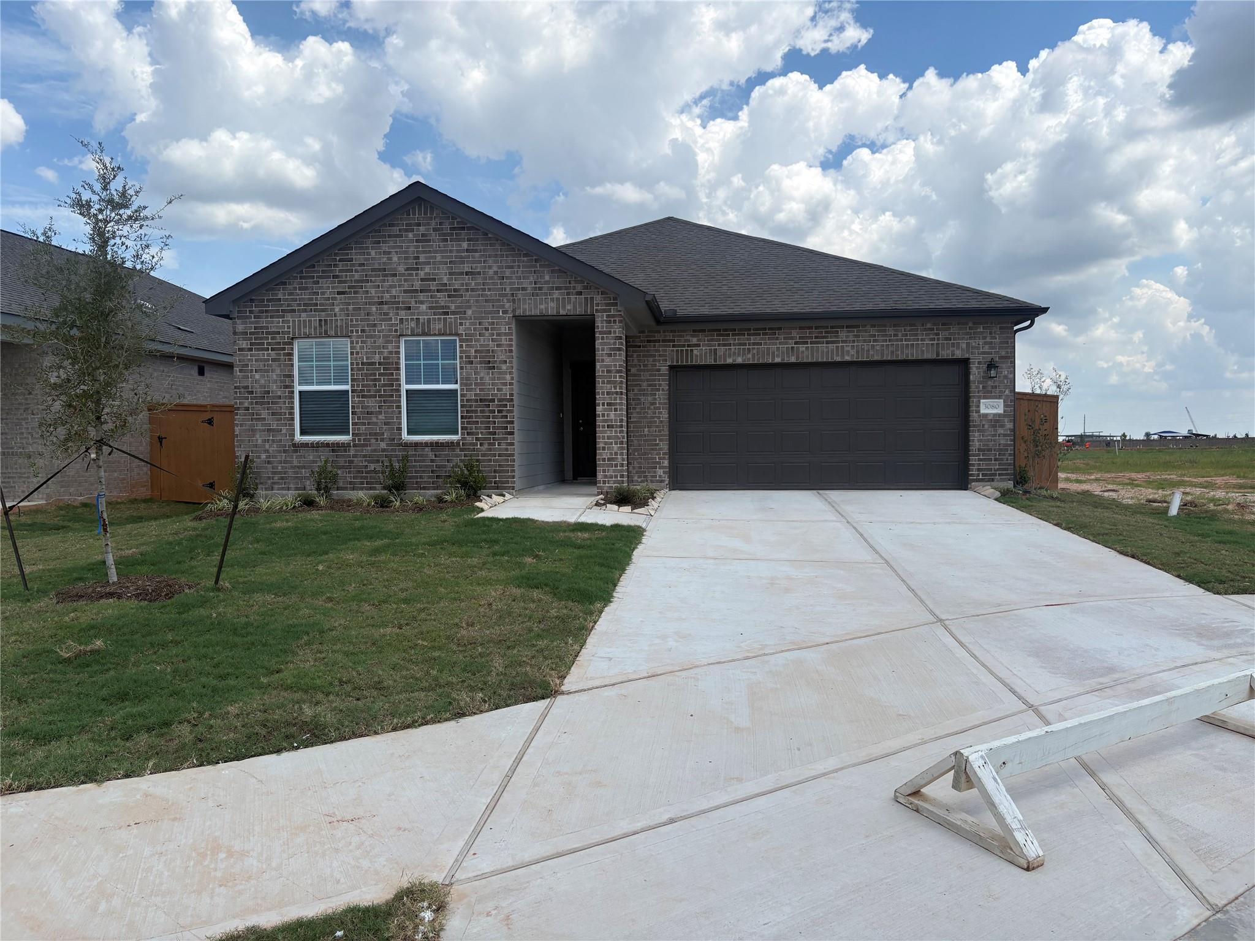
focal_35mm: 26
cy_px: 470
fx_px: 943
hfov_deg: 67.3
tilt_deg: -0.4
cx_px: 628
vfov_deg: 53.1
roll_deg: +0.4
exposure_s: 1/4608
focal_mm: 5.96
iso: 50
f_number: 1.6
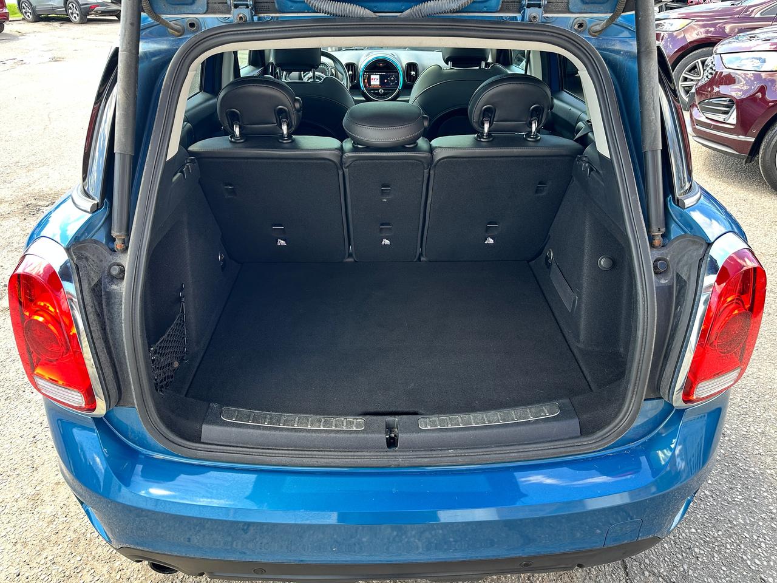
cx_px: 388
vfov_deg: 56.8
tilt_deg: -30.8
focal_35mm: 24
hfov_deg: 71.6
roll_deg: -0.4
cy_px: 292
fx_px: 539
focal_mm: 6.86
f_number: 1.78
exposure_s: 1/121
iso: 80
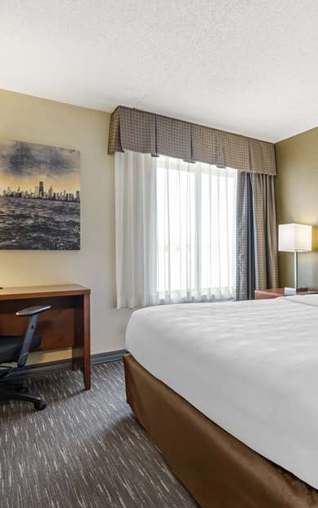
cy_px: 263
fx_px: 347
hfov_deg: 45.9
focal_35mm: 25
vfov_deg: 72.5
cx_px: 268
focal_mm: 15
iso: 200
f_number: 10
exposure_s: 1/10
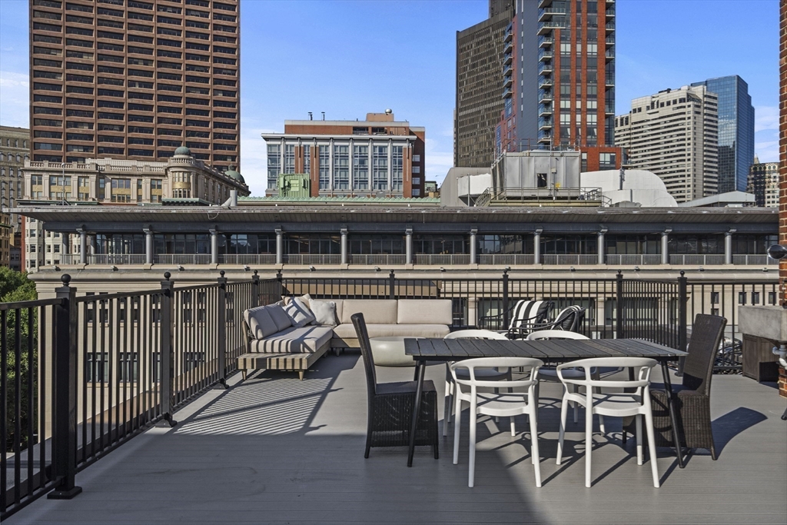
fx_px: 678
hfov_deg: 60.3
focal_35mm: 31
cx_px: 394
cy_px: 262
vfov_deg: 42.3
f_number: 11
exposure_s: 1/400
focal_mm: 31
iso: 320
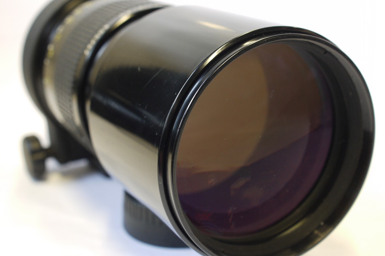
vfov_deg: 21.6
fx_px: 674
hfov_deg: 31.9
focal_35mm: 63
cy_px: 123
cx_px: 191
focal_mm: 30
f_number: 5.6
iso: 400
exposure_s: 1/20
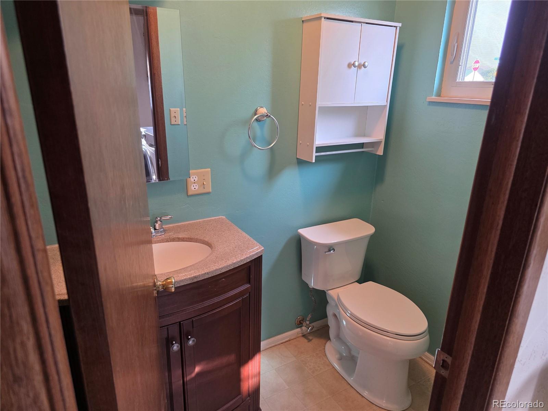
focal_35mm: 23
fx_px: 364
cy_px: 206
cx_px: 274
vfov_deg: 58.9
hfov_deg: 73.9
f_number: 1.7
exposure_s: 1/120
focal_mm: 6.3
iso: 250
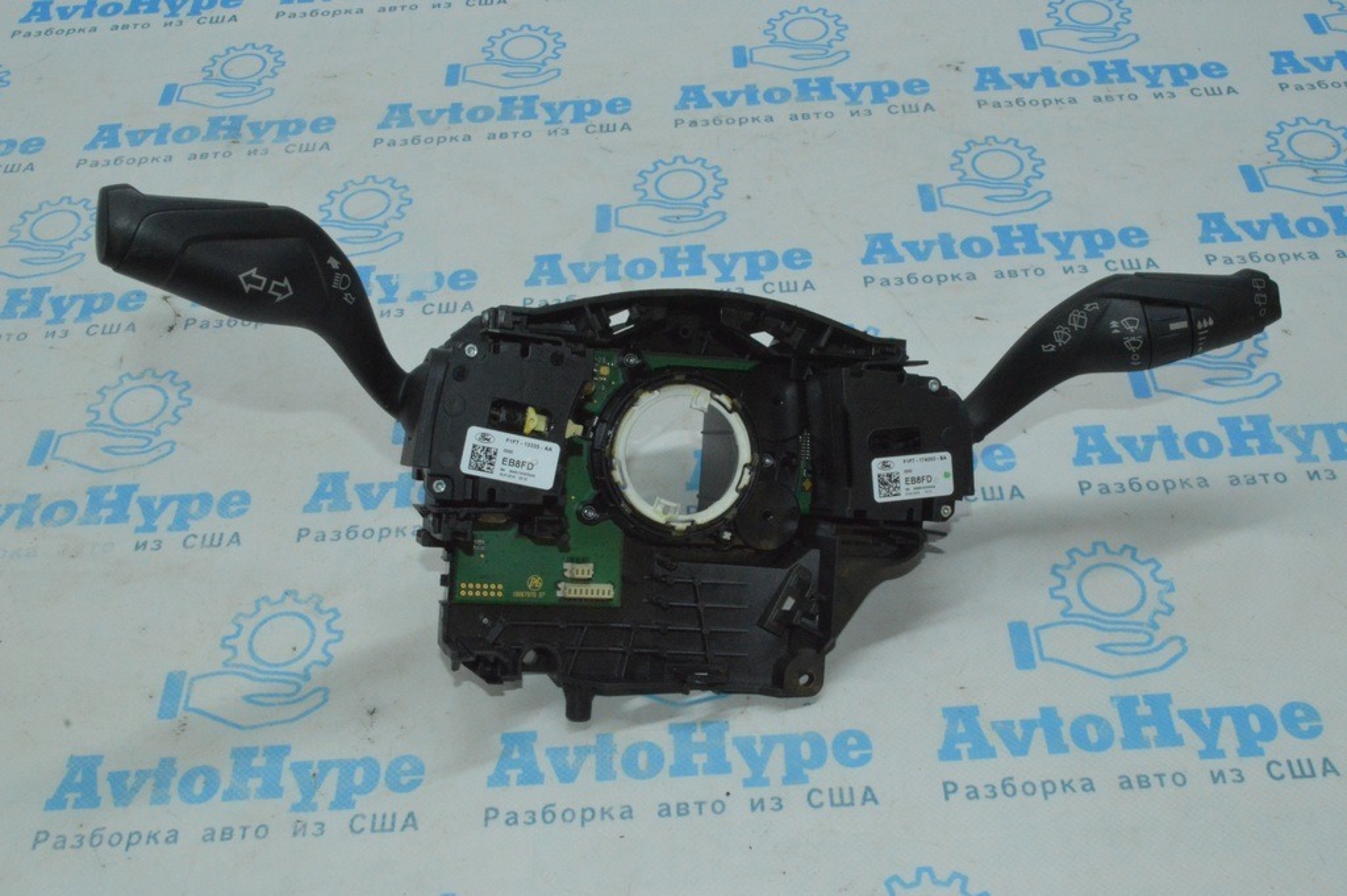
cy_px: 448
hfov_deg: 48.0
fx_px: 1514
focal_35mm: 40
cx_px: 674
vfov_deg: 33.0
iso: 4000
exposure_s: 1/40
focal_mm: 27
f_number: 25
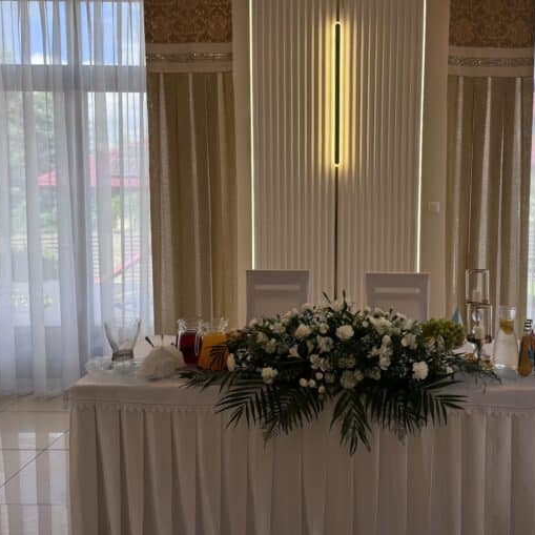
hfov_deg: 50.4
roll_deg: -0.9
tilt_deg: -4.3
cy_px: 252
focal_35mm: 32
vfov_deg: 51.1
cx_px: 347
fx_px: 560
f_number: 1.78
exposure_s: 1/390
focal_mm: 6.76
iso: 80
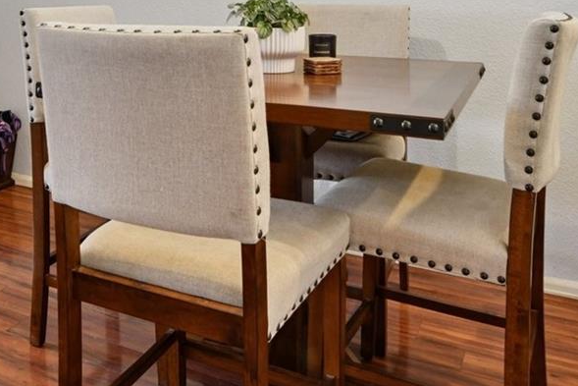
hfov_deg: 49.8
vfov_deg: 32.3
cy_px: -1
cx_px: 191
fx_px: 610
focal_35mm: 38
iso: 400
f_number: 11
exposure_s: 1/5
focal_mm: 14
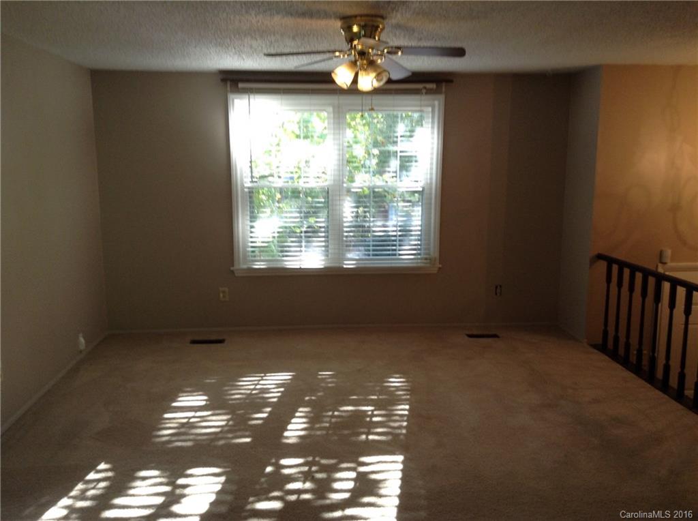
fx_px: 664
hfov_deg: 55.4
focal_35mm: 33
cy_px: 260
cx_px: 349
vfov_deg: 42.8
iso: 40
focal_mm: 3.3
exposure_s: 1/24
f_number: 2.4
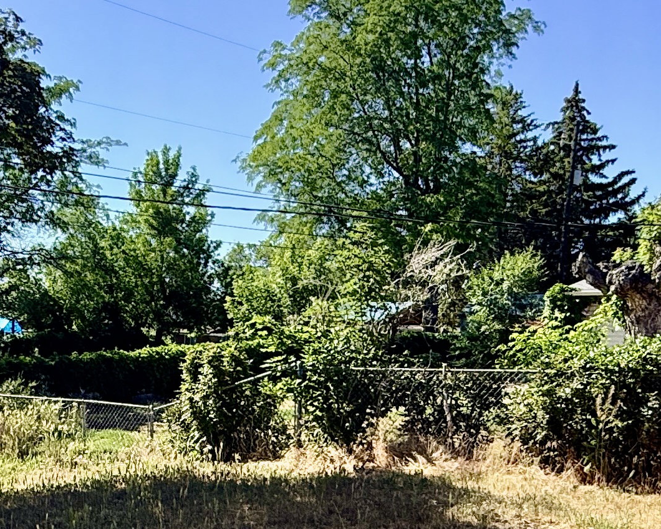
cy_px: 524
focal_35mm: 52
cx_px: 143
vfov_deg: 27.5
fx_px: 1017
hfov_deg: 35.0
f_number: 2.2
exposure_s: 1/1050
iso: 50
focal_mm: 2.22
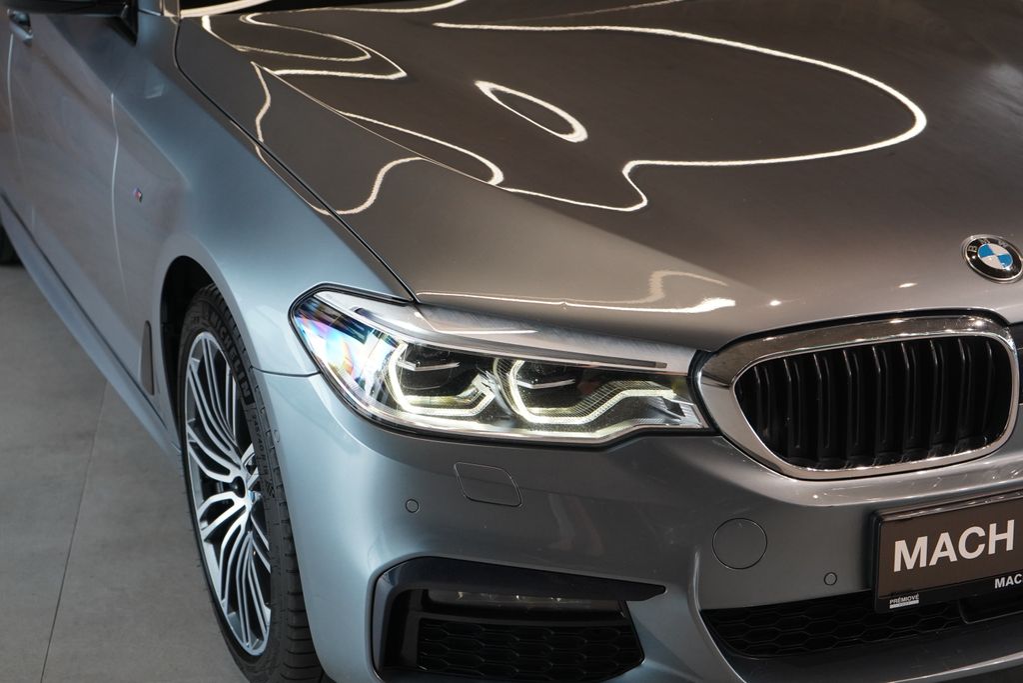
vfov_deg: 20.0
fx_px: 1932
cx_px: 512
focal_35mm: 68
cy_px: 342
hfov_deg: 29.7
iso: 2000
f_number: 5.6
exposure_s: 1/160
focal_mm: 68
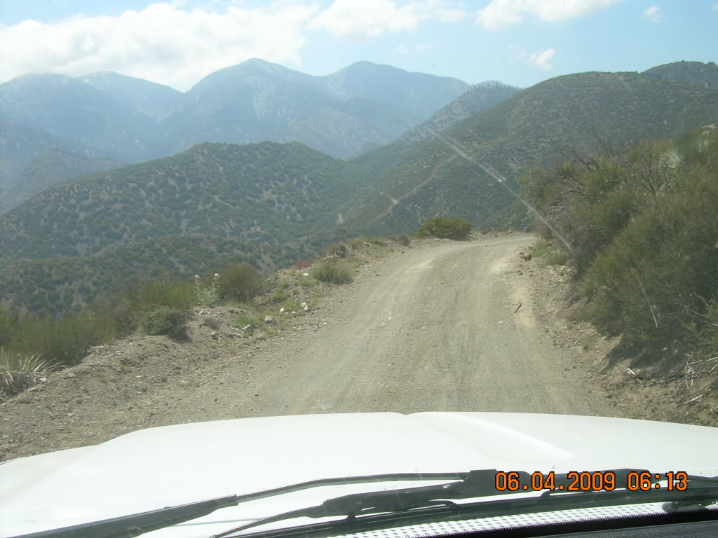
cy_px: 269
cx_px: 359
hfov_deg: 49.0
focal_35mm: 38
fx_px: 788
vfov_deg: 37.7
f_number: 4.6
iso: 50
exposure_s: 1/324
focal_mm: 6.3
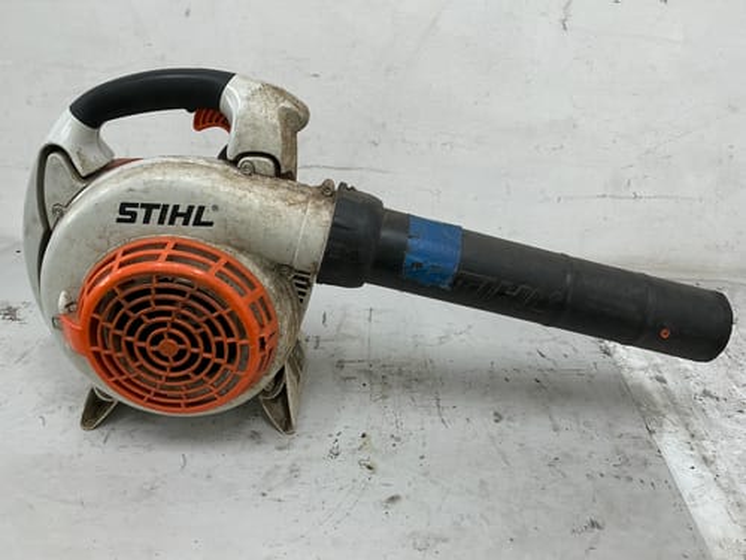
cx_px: 373
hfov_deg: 63.4
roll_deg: -1.6
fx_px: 603
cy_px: 280
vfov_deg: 49.7
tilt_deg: -28.2
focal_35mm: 28
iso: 32
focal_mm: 3
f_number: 1.8
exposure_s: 1/50
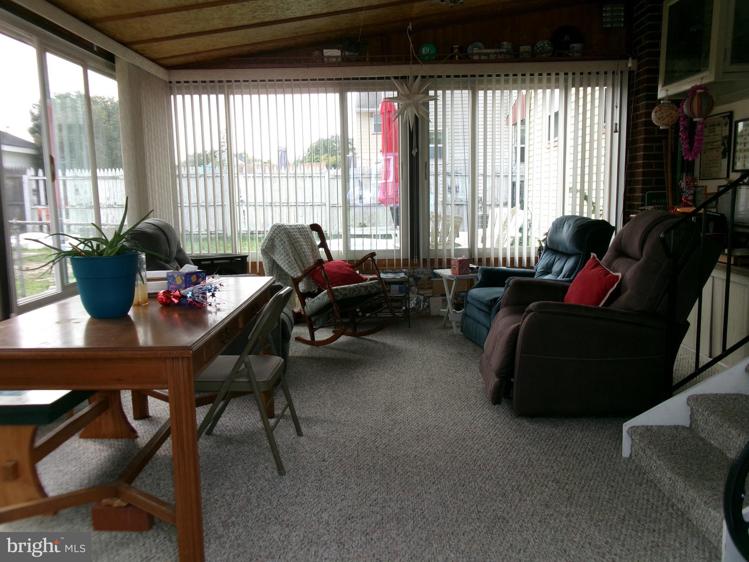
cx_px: 374
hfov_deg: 63.4
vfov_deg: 49.7
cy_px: 281
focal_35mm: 28
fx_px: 606
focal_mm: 5.1
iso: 100
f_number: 3.9
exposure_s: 1/150
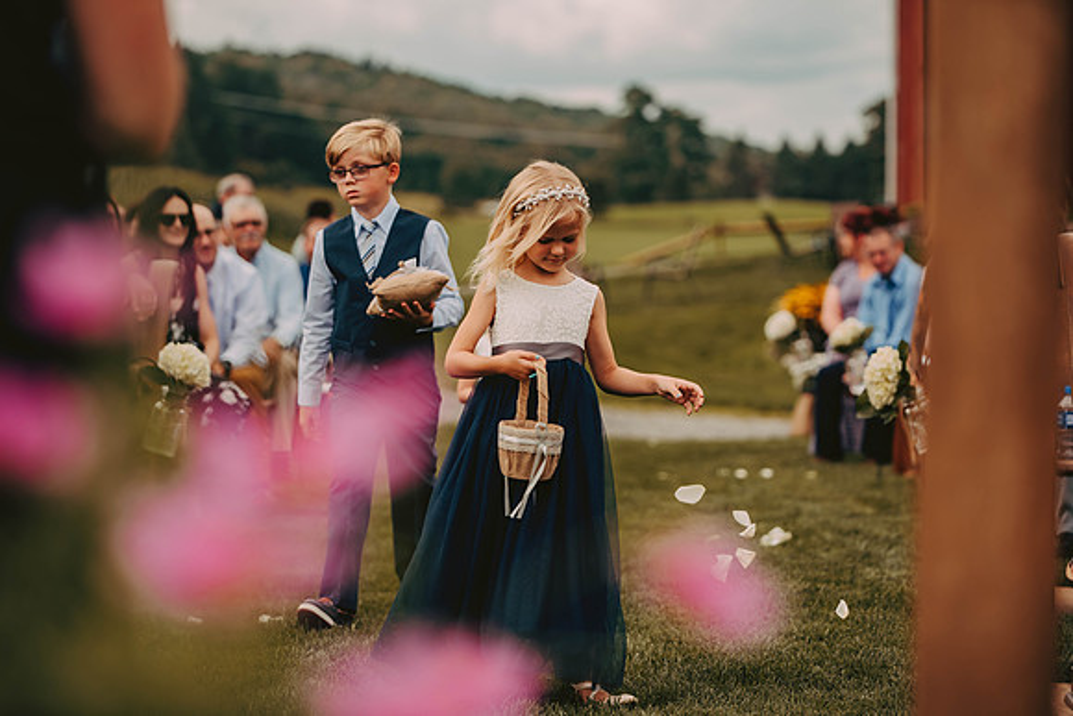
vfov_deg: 13.0
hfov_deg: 19.5
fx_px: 3130
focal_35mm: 105
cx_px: 536
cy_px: 358
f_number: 2.8
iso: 200
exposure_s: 1/2000
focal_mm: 105
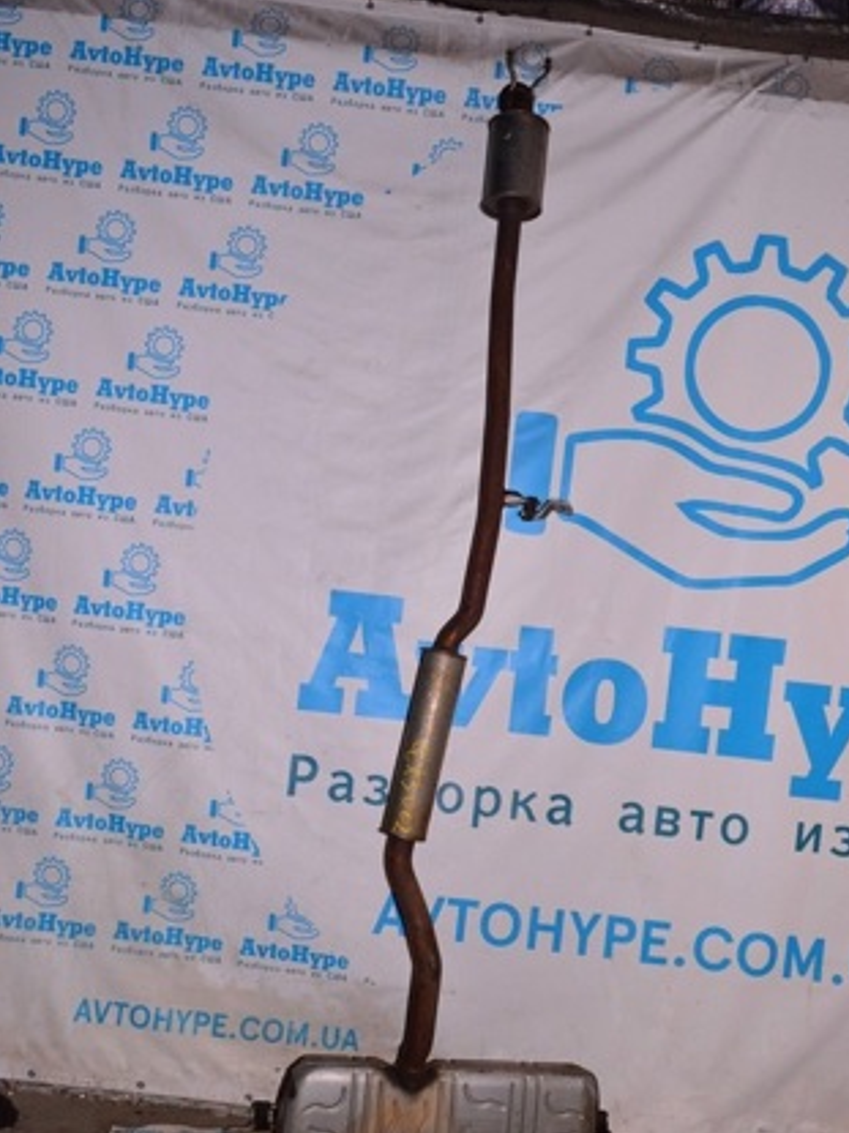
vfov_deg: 59.9
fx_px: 982
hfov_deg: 46.8
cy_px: 614
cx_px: 433
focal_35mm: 30
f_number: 8
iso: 1600
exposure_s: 1/200
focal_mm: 18
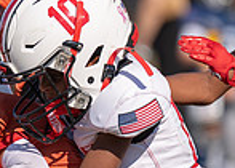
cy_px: 139
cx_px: 14
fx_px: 8343
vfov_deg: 1.2
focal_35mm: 1250
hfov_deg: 1.6
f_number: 2.8
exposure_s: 1/2500
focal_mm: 200
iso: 100
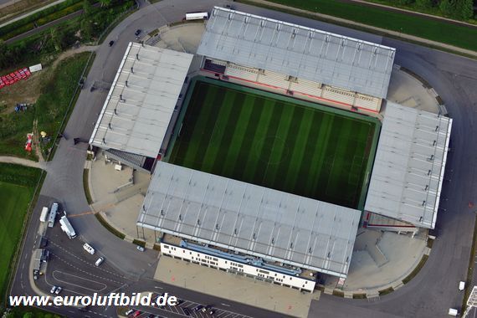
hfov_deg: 28.8
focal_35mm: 70
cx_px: 238
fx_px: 927
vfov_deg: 19.5
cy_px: 159
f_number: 6.3
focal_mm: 70
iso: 1000
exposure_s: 1/1000
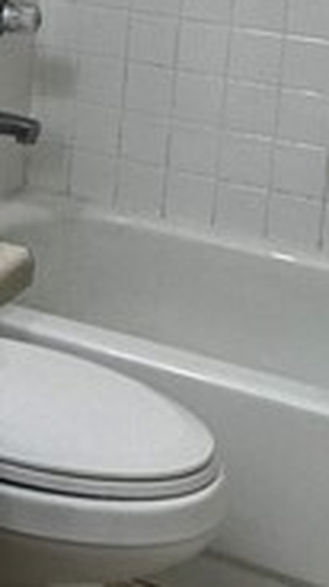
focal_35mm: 85
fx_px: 1323
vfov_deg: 23.6
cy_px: -45
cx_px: -153
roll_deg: -3.4
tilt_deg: -8.3
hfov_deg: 13.4
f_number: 2.2
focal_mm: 2.22
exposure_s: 1/120
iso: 80
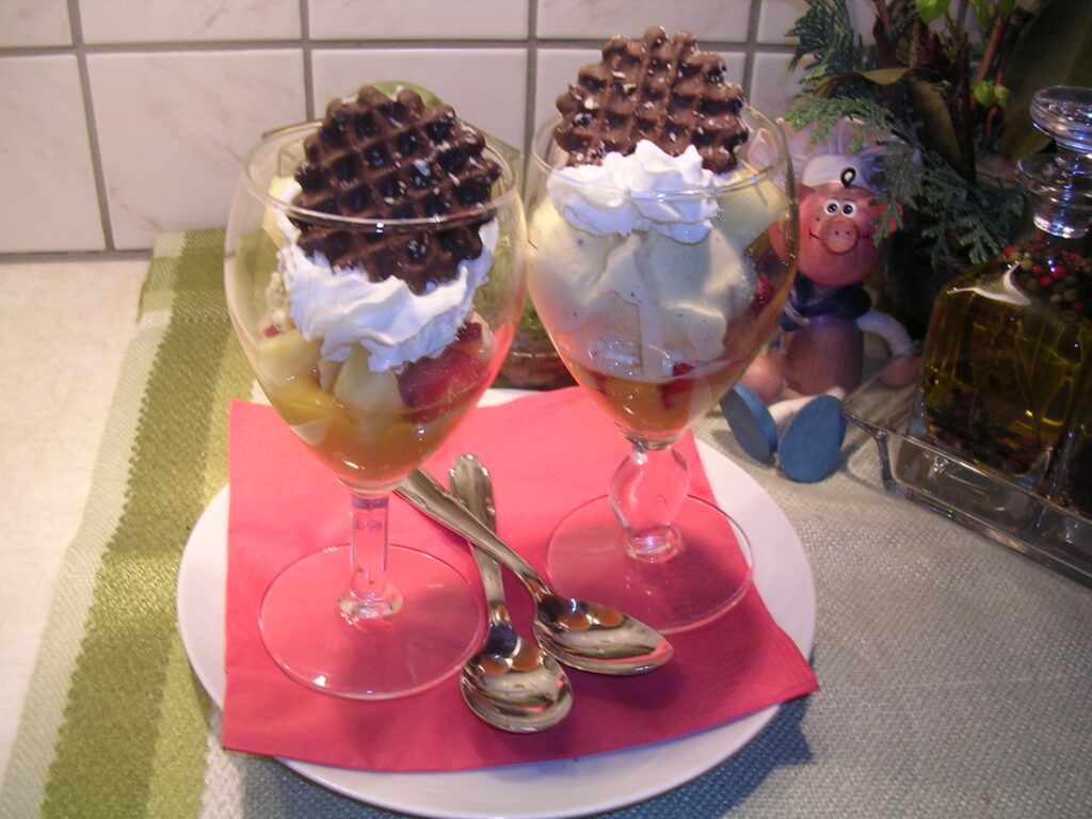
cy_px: 410
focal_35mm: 38
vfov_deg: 37.7
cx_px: 546
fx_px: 1199
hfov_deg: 49.0
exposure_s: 1/33.1
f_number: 2.8
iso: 100
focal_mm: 5.8
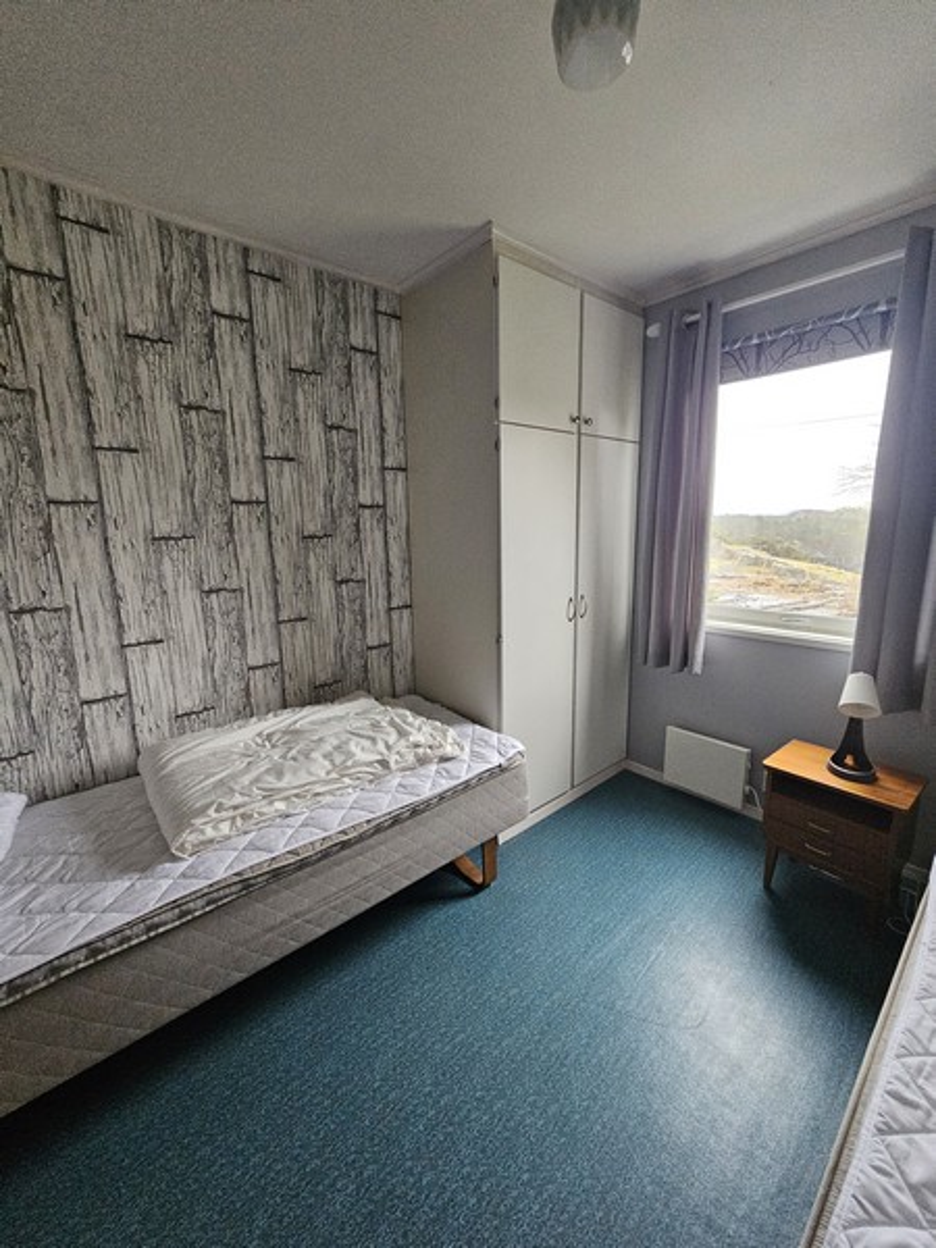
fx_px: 469
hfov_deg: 89.9
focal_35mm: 13
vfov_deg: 106.2
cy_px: 624
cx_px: 468
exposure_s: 1/70.8
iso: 500
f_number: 2.2
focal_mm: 2.2
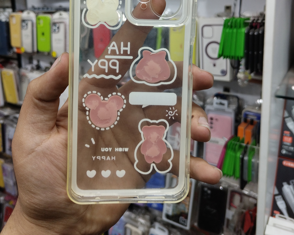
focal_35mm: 34
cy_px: 54
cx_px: 147
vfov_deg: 41.8
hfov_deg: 52.8
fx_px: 296
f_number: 1.8
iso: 200
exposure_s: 1/50
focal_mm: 4.7
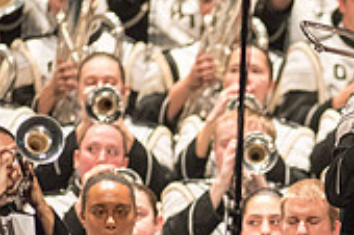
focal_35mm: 1023
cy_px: 309
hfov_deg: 2.0
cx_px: 531
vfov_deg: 1.3
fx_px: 10050
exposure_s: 1/500
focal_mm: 300
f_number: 2.8
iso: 4000
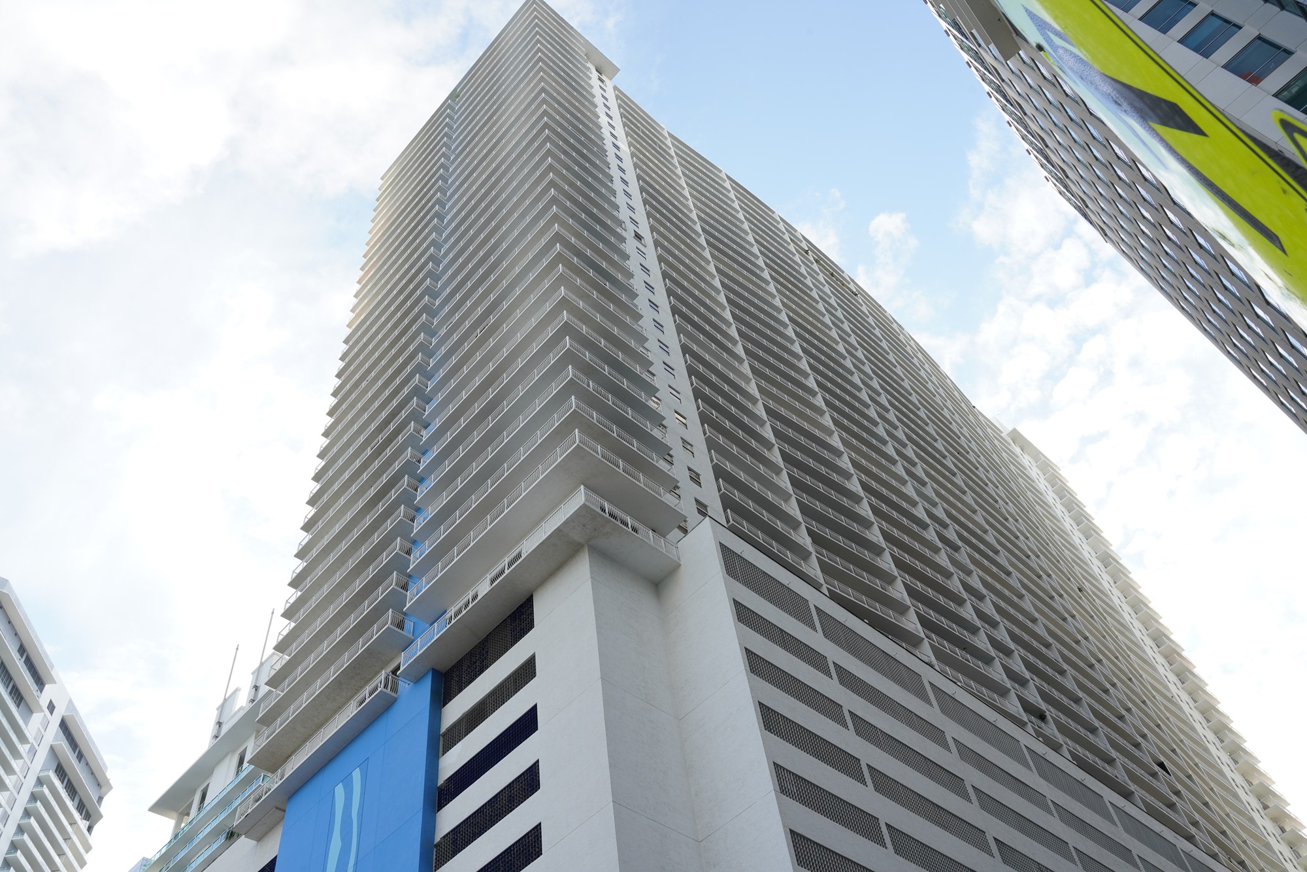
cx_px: 654
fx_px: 1089
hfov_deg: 61.9
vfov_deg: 43.6
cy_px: 436
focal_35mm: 30
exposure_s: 1/100
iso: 400
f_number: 14
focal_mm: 30
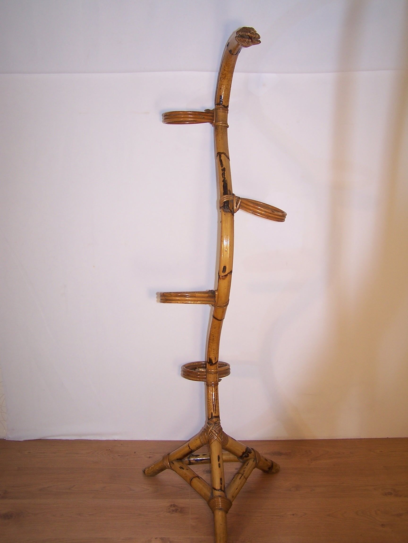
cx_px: 204
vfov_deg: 46.8
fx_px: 629
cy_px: 272
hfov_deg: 36.0
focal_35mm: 40
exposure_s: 1/60
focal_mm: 6.7
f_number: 2.8
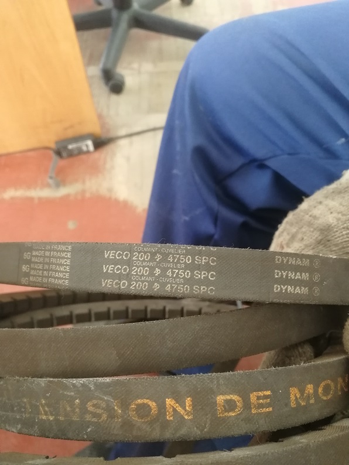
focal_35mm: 27
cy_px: 232
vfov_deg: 65.3
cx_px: 174
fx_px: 363
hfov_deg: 51.4
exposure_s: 1/25
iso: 400
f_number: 2.2
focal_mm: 3.95
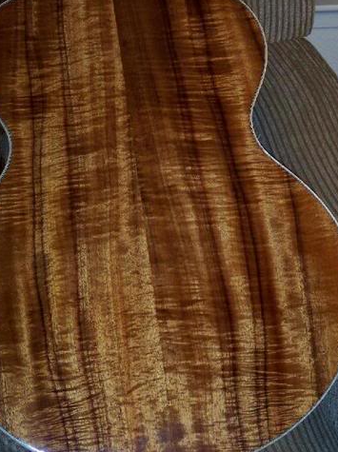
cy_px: 242
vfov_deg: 20.1
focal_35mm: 98
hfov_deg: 15.1
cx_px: 159
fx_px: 1279
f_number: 3.8
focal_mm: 16
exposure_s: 1/45
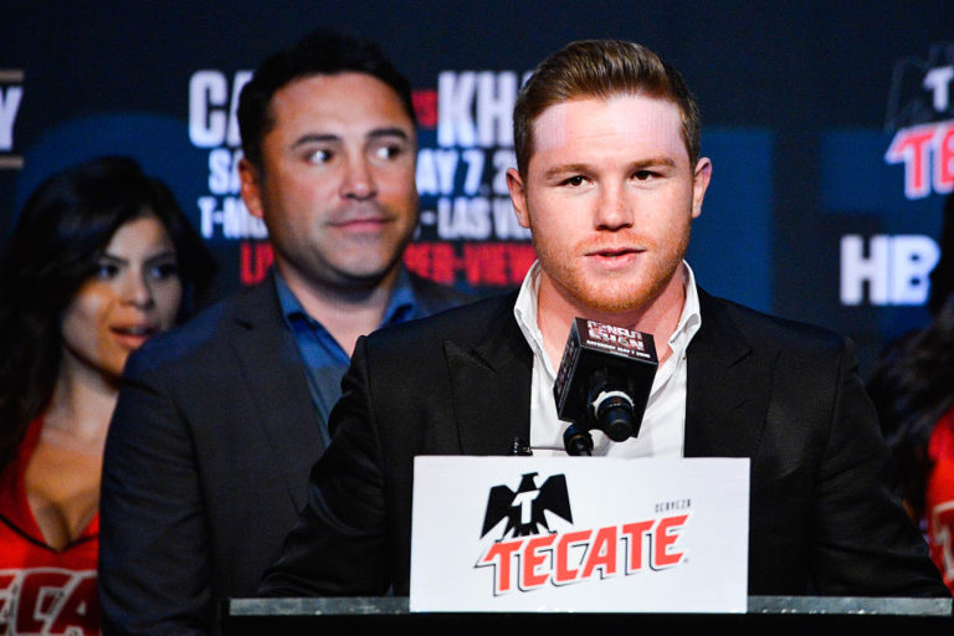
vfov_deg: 3.8
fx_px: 9539
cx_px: 477
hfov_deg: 5.7
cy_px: 318
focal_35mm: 360
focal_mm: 360
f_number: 4
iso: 4000
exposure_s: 1/125
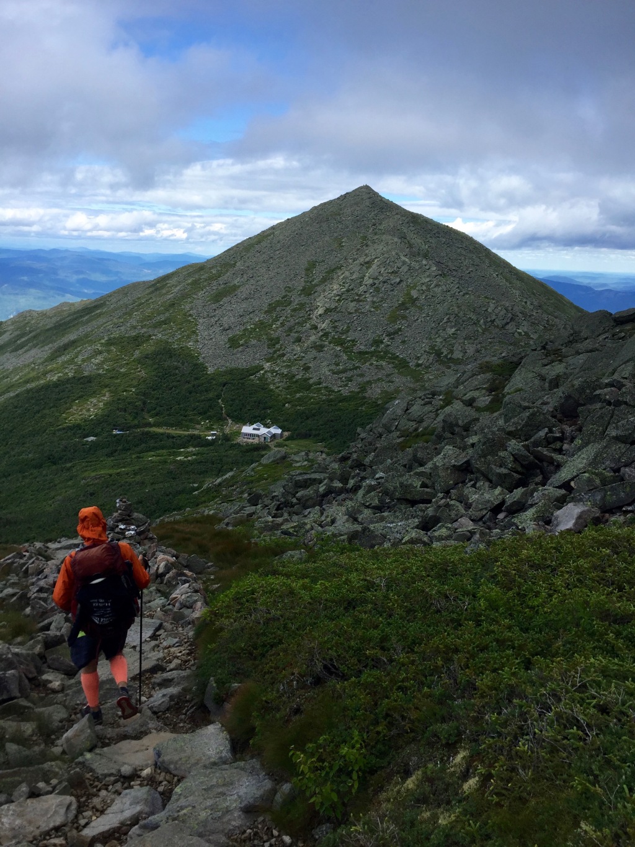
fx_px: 709
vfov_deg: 61.7
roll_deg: -0.3
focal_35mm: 29
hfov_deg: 48.2
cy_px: 424
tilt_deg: -12.5
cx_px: 318
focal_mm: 4.15
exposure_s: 1/1364
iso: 32
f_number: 2.2
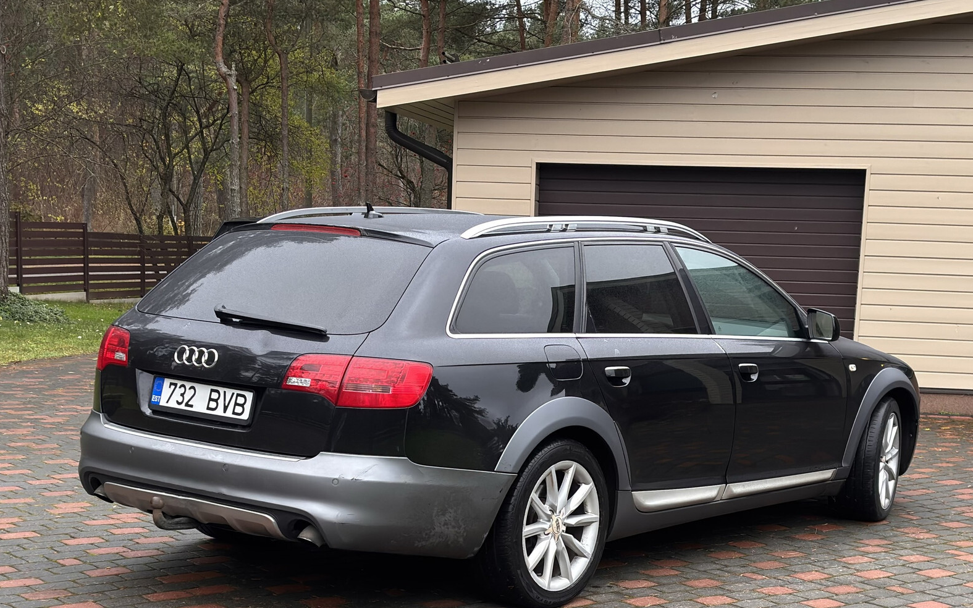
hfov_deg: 66.5
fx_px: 742
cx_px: 482
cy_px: 361
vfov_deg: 44.3
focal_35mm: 28
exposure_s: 1/87
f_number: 1.6
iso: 80
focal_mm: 5.96
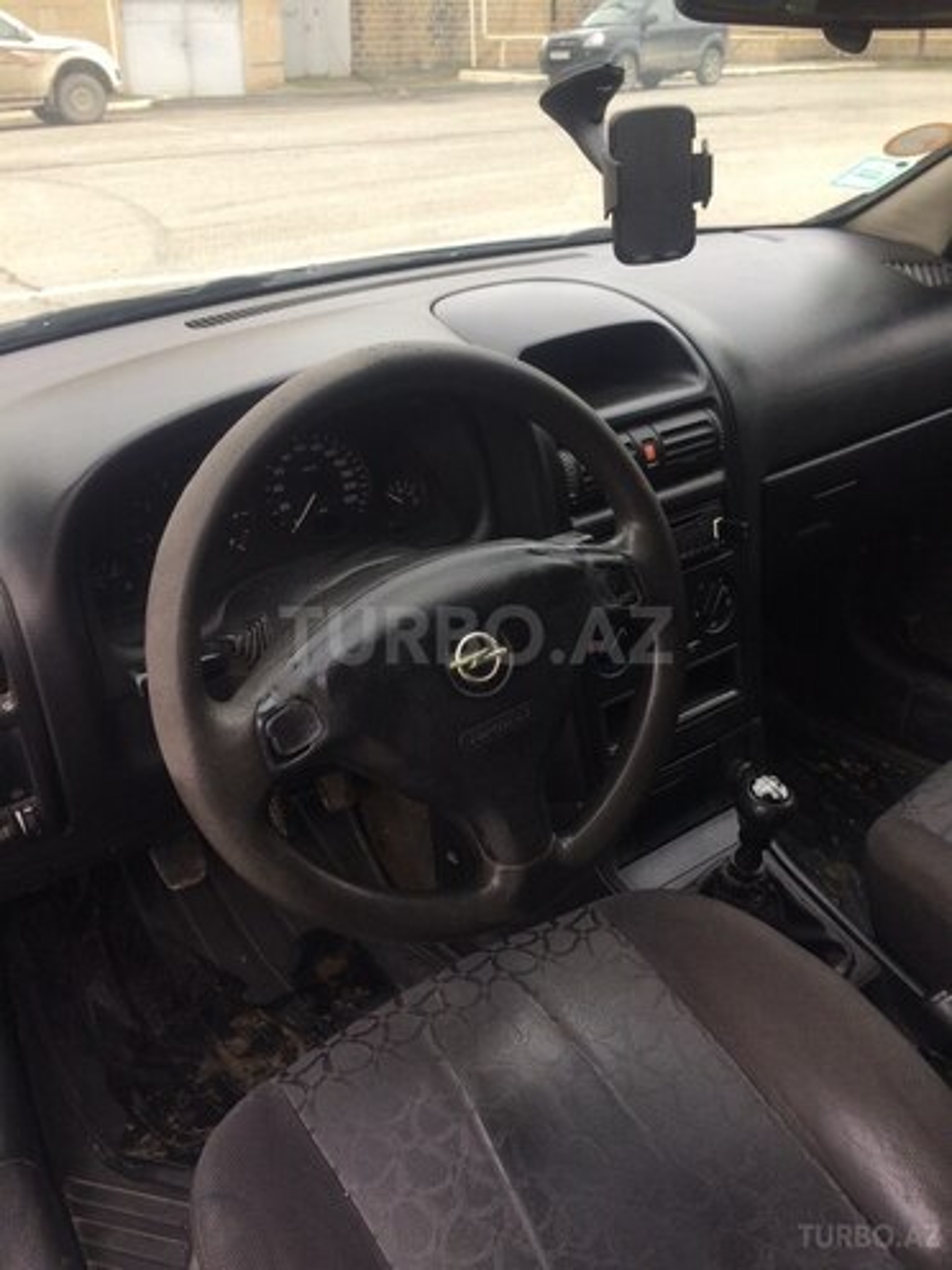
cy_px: 635
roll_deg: -2.2
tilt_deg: -31.8
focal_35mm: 29
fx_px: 1063
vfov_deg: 61.7
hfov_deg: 48.2
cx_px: 476
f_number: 2.2
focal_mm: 4.15
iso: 40
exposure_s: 1/50
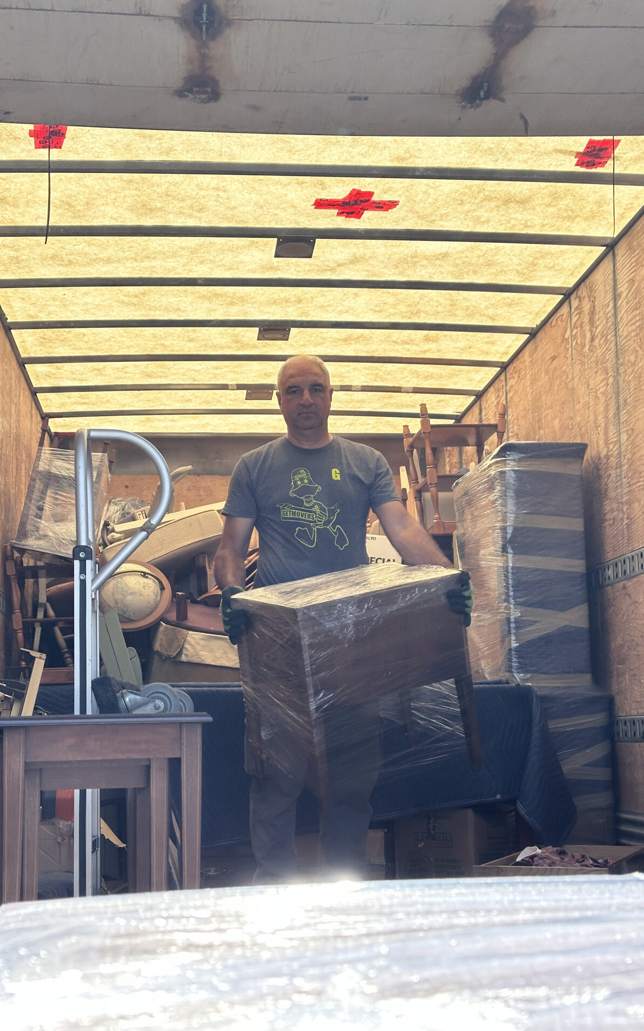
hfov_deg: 25.3
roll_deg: -0.4
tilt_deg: +5.2
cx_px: 324
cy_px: 516
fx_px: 1432
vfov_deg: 39.6
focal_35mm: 51
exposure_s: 1/1323
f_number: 1.78
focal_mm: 6.86
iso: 64
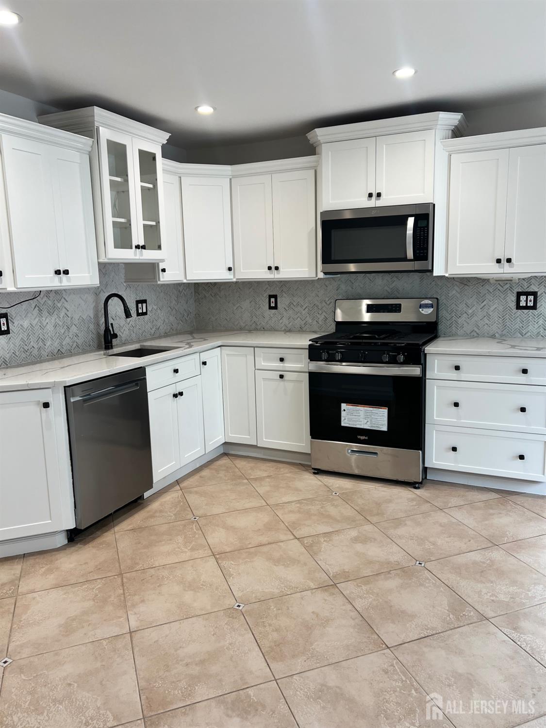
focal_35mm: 26
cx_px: 273
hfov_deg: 53.1
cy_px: 364
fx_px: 547
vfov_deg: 67.3
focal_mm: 5.7
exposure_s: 1/120
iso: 80
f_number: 1.5
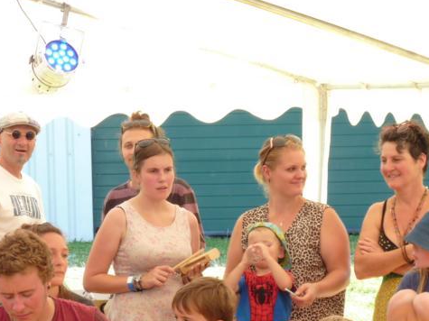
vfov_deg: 8.3
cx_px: 61
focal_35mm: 179
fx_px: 2218
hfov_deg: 11.0
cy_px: 285
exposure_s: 1/80
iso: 80
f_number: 4.2
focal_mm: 13.7
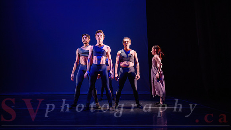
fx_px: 154
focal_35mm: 25
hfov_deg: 73.8
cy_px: 65
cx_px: 116
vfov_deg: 45.7
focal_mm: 24
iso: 1000
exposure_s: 1/320
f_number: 1.4
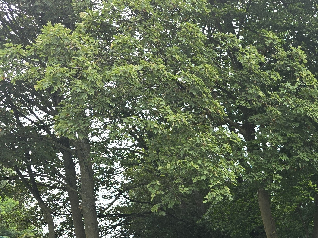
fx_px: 616
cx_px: 367
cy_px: 335
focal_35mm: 67
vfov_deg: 19.6
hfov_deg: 26.3
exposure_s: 1/180
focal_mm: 6.3
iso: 32
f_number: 1.7
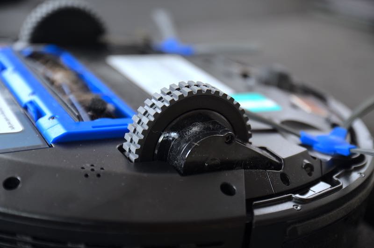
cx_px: 187
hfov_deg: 27.0
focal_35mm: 75
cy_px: 124
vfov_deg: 18.1
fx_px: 778
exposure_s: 2.5
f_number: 2.8
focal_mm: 50
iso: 100
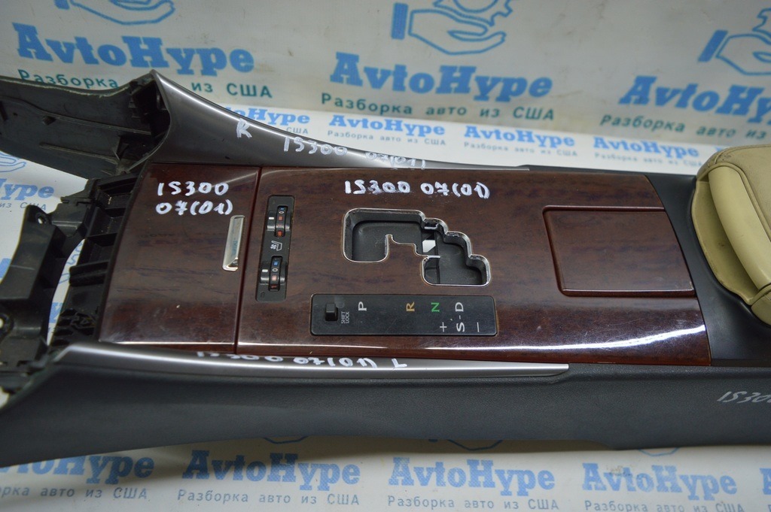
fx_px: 578
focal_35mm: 27
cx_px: 386
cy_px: 256
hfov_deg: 67.4
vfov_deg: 47.9
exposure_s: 1/100
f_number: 3.5
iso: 400
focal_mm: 18
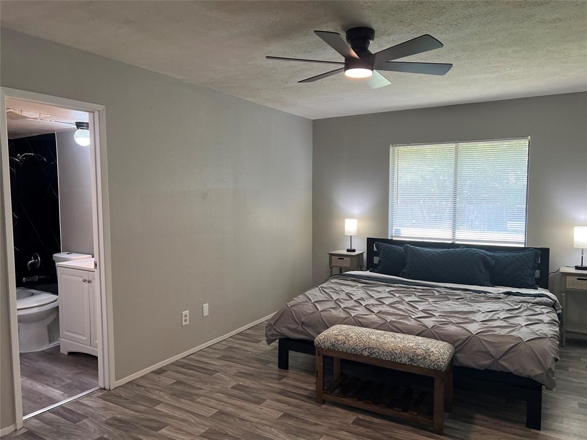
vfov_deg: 53.1
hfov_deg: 67.3
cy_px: 220
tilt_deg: -4.7
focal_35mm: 26
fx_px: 441
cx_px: 294
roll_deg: -0.3
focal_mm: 5.7
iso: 125
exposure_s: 1/103
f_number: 1.5
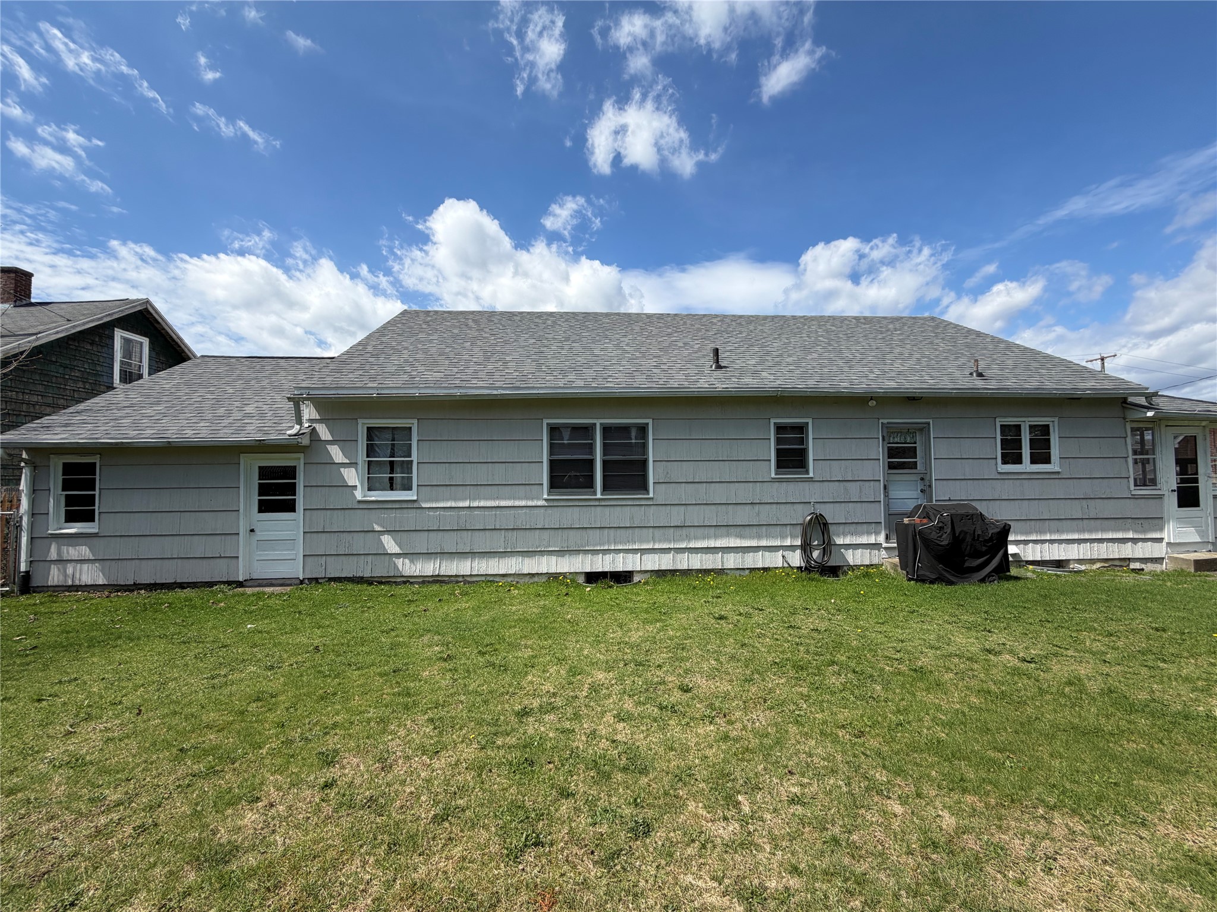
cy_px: 456
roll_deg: +1.1
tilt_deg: +1.6
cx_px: 608
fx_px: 492
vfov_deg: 85.7
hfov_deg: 102.1
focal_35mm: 14
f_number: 2.2
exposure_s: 1/914
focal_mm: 2.22
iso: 20
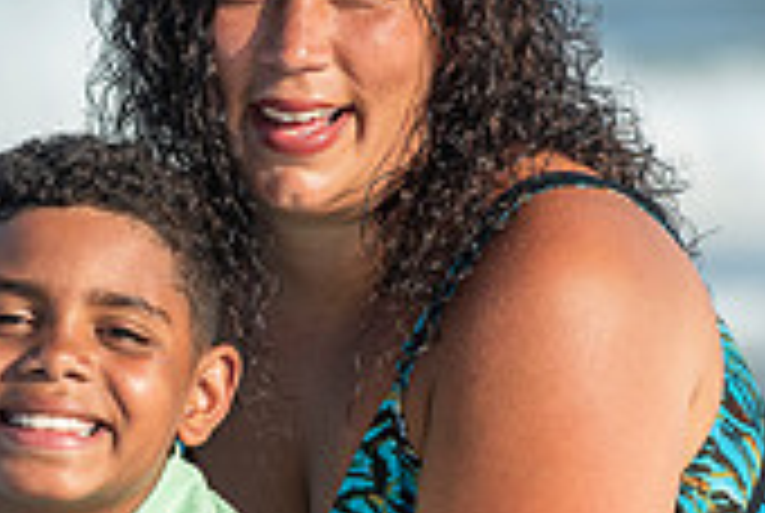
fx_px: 10878
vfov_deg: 2.7
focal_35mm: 511
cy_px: 268
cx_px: 148
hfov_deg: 4.0
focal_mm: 150
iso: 250
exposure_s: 1/4000
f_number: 3.5
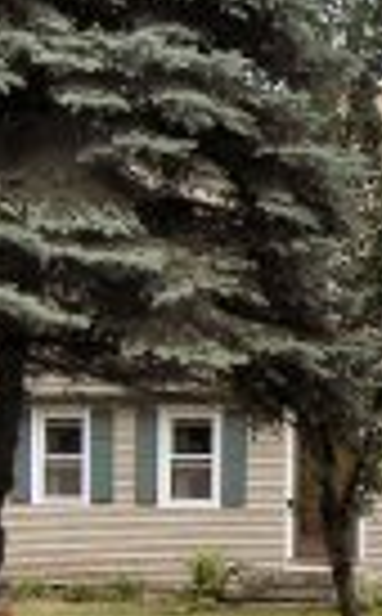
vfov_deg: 17.5
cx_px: 557
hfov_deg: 10.7
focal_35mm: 118
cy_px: 549
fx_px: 1976
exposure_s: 1/100
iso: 50
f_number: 5.6
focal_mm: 5.8
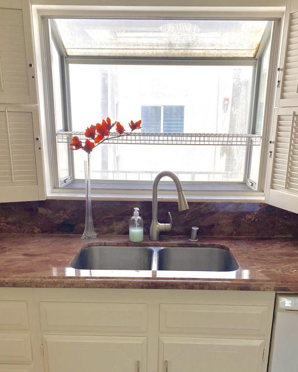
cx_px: 156
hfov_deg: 43.3
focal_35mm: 34
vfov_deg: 52.0
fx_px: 375
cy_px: 243
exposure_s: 1/711
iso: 32
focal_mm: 4.25
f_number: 1.8
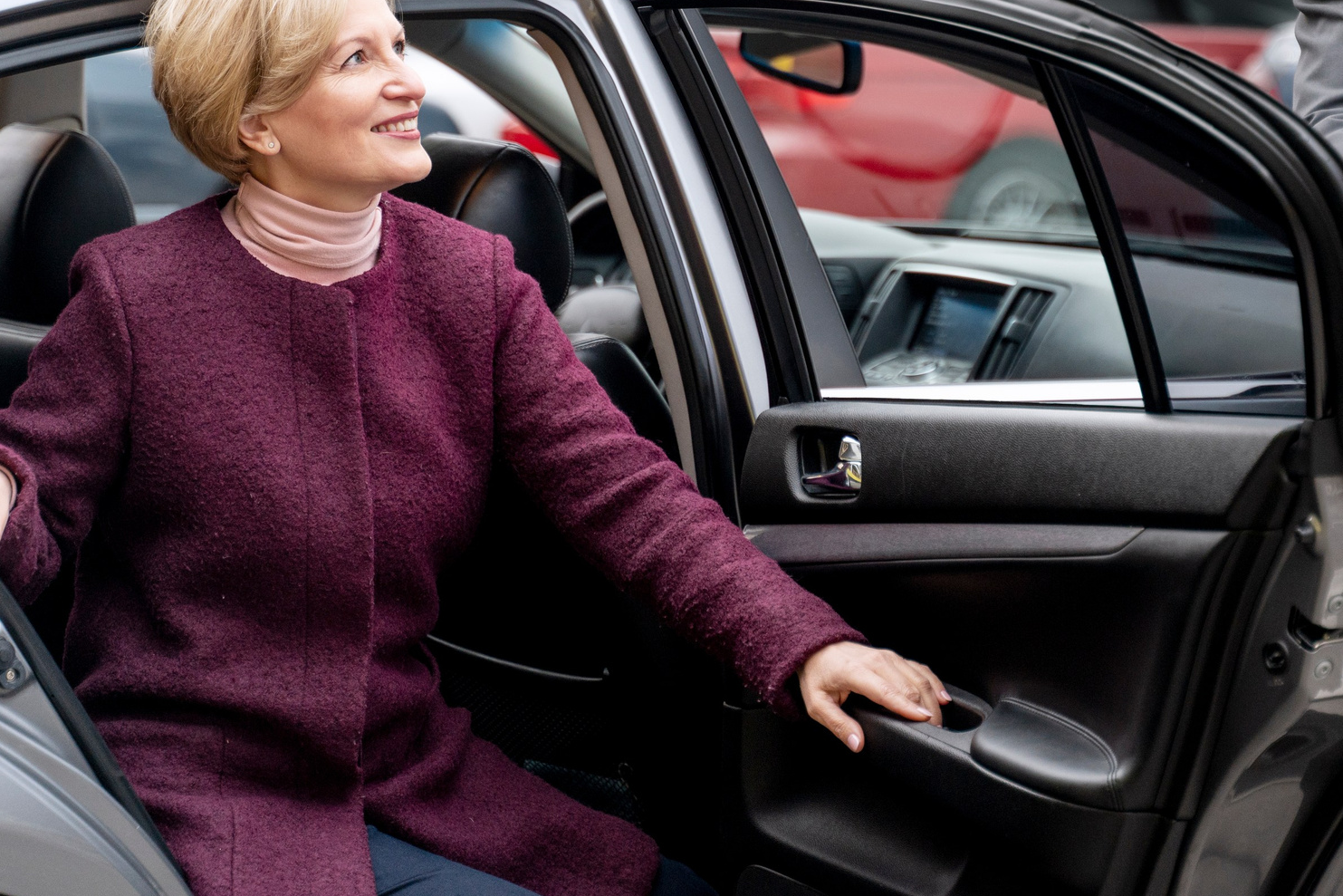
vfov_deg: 12.7
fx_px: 3992
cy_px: 173
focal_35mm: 107
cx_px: 896
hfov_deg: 19.0
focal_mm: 62
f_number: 2.8
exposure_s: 1/160
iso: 500
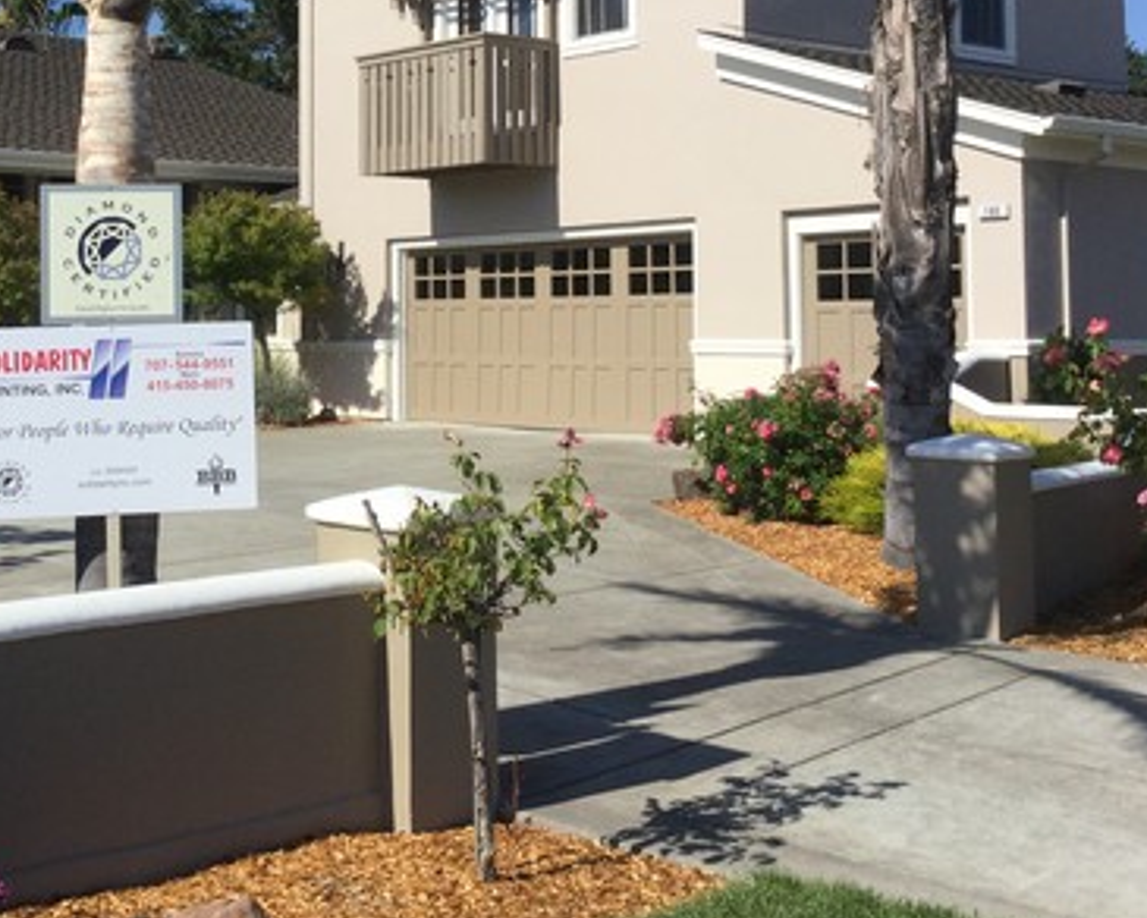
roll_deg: -0.6
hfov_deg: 35.0
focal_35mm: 53
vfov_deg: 28.2
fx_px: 1799
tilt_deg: +1.6
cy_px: 236
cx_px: 374
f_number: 2.4
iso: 25
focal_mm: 3.3
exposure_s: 1/1812
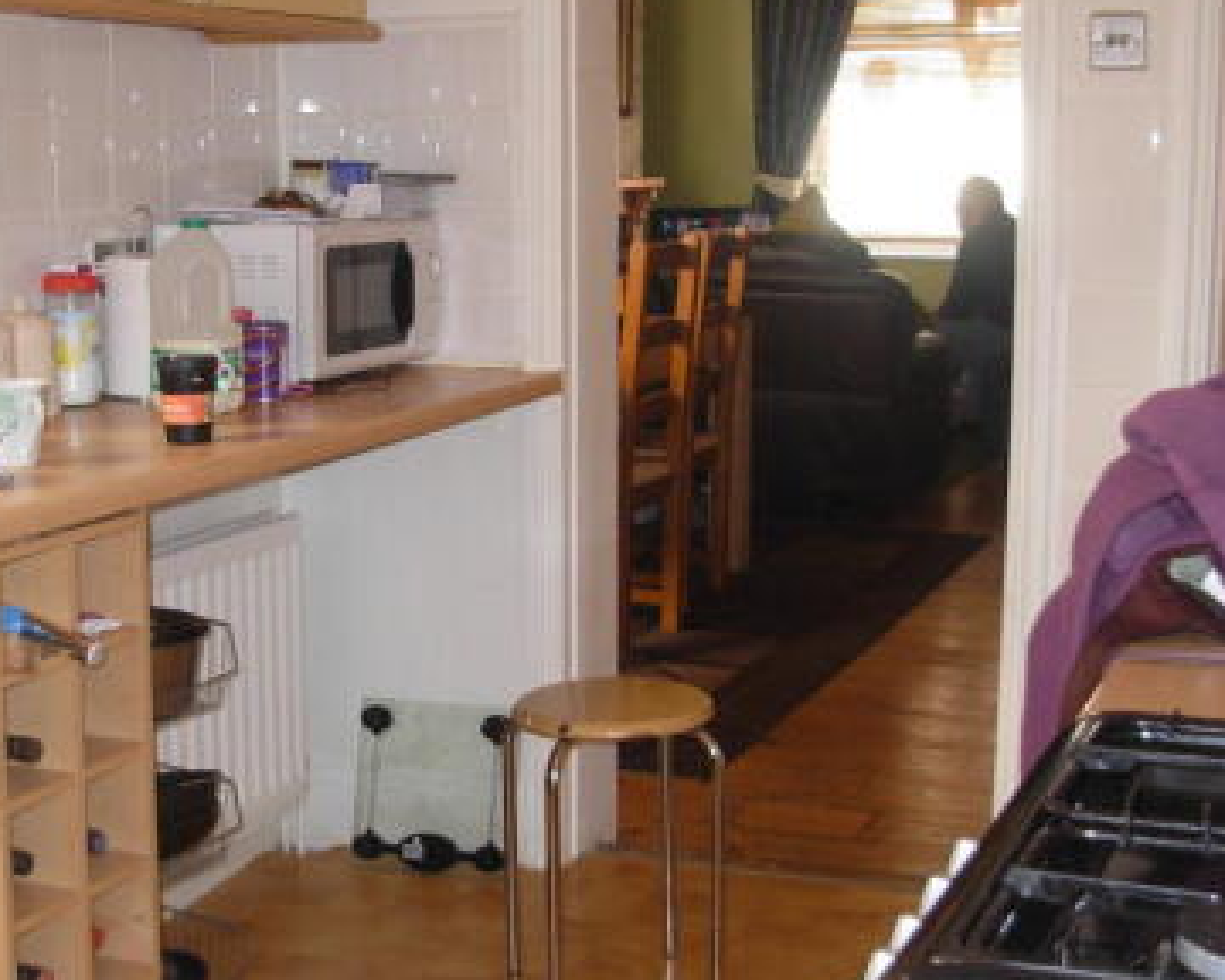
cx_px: 434
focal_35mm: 60
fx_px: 2175
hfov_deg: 31.3
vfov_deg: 25.4
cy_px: 505
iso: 122
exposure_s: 1/34.8
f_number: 2.9
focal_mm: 6.3
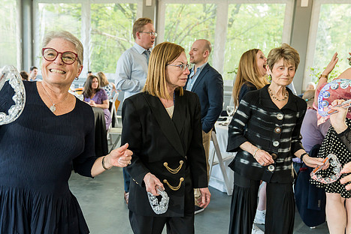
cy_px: 133
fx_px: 351
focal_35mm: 36
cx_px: 157
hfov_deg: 53.0
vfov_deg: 36.9
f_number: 3.5
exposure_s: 1/200
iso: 1250
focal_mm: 29
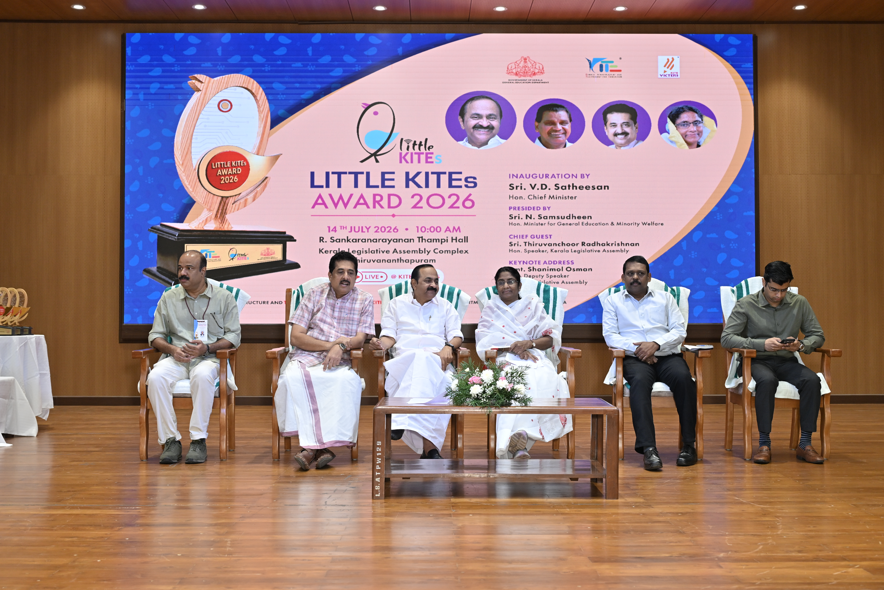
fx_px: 1031
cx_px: 442
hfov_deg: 46.4
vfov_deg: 31.9
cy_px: 295
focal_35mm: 42
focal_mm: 42
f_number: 4
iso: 1000
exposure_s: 1/160
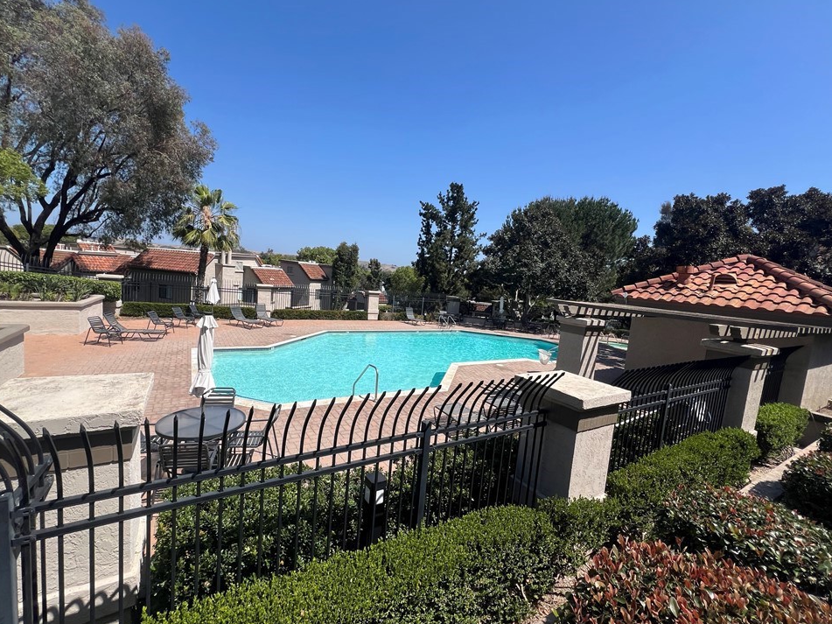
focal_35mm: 14
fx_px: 336
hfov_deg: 102.1
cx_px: 409
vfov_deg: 85.7
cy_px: 313
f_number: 1.8
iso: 32
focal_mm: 1.57
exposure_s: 1/2320
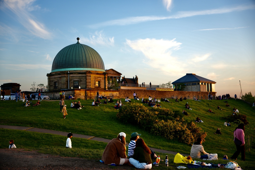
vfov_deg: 30.3
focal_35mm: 44
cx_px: 128
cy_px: 85
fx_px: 313
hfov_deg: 44.3
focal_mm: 29.5
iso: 100
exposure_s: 1/125
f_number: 2.8
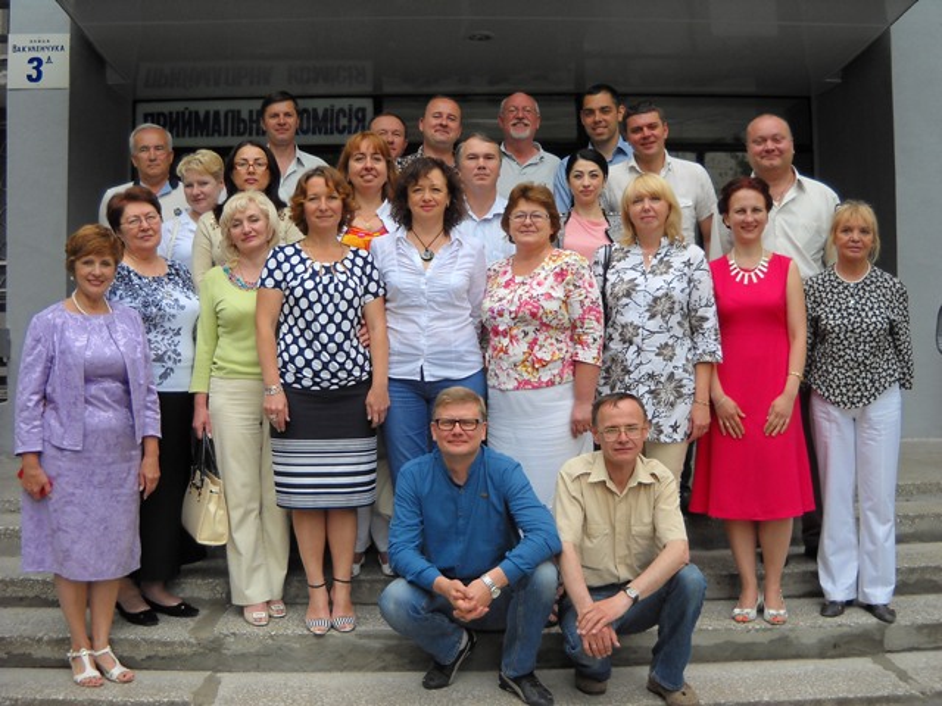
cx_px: 471
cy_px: 353
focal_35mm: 41
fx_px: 1116
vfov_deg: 35.1
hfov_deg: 45.8
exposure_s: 1/141
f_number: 3.1
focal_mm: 6.72
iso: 64
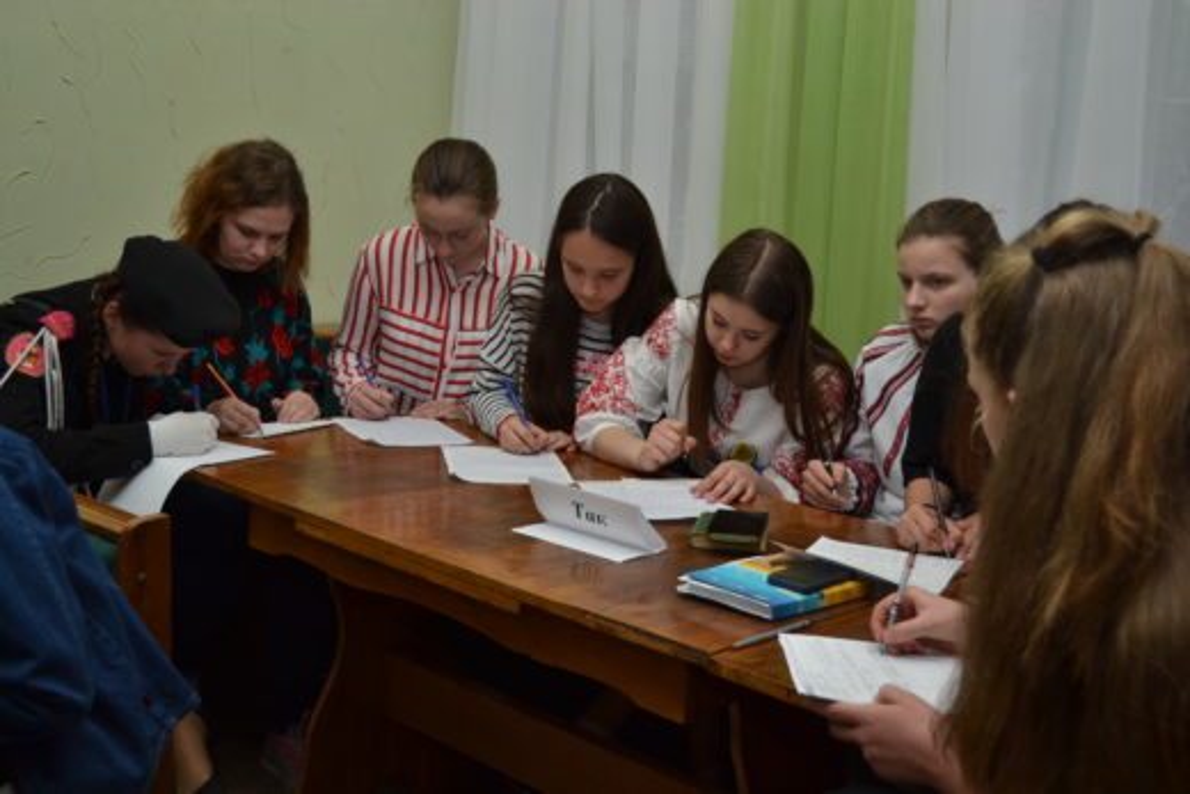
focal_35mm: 42
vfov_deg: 31.9
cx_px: 595
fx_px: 1389
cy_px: 397
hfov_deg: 46.4
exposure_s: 1/200
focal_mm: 28
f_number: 4.5
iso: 100
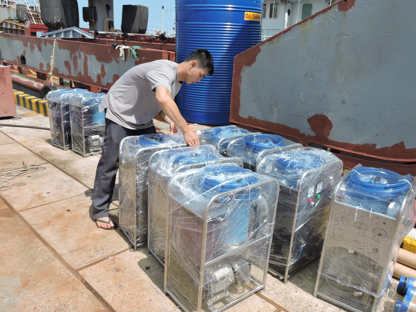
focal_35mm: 27
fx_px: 324
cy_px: 166
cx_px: 210
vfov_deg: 51.3
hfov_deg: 65.3
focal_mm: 4.3
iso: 100
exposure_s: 1/1000
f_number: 3.3
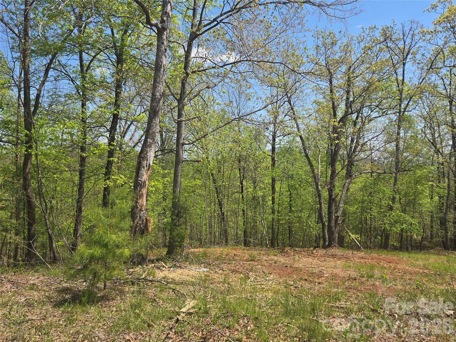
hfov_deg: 73.9
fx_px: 303
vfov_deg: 58.9
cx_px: 228
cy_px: 171
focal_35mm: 23
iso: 25
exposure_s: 1/1601
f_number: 1.8
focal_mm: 5.4
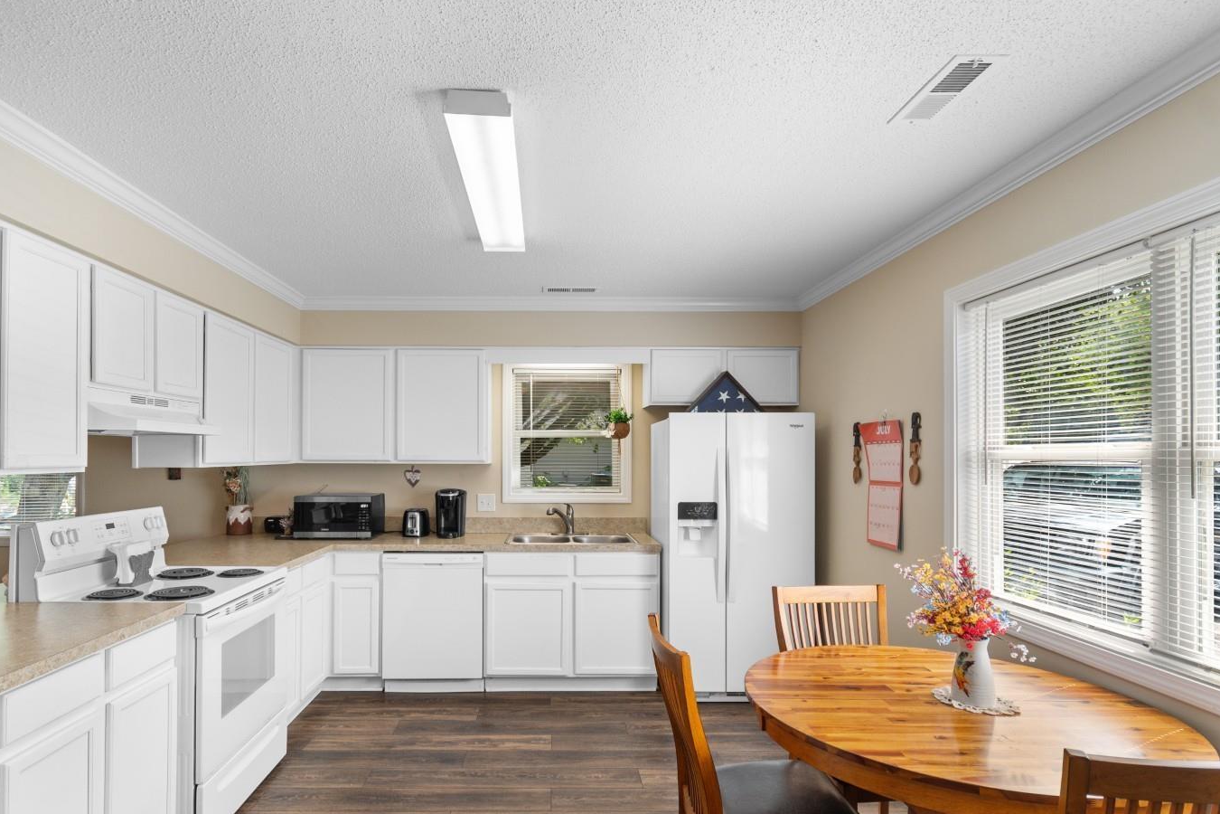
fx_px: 610
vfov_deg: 67.2
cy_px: 449
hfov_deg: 89.8
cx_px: 555
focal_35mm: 18
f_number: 4.5
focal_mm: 10
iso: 100
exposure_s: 1/30
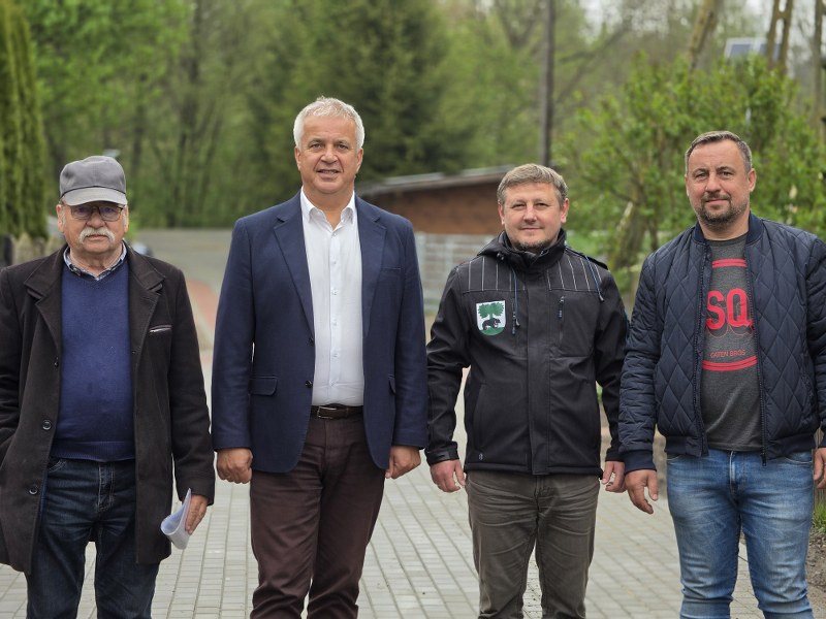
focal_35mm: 115
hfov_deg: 17.1
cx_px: 413
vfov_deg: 12.9
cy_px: 310
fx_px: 2744
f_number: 2.9
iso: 64
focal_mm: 18.6
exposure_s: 1/100
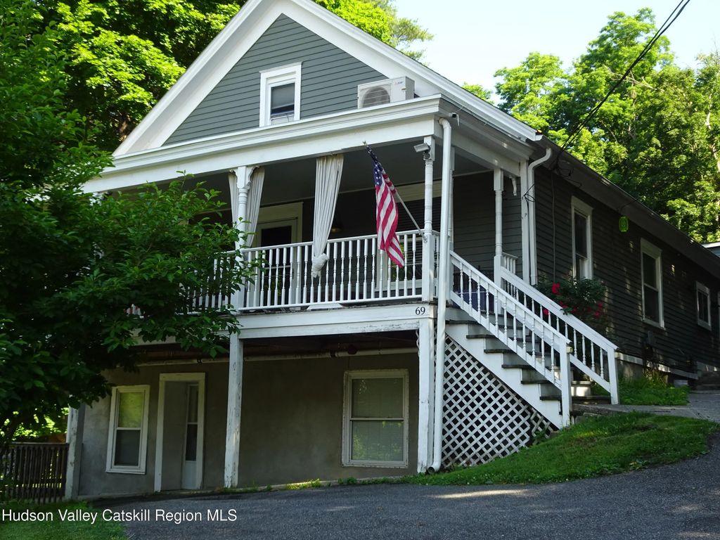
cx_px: 360
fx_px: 894
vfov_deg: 33.6
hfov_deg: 43.9
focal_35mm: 43
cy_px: 270
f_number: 4.5
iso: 80
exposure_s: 1/100
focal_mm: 7.06
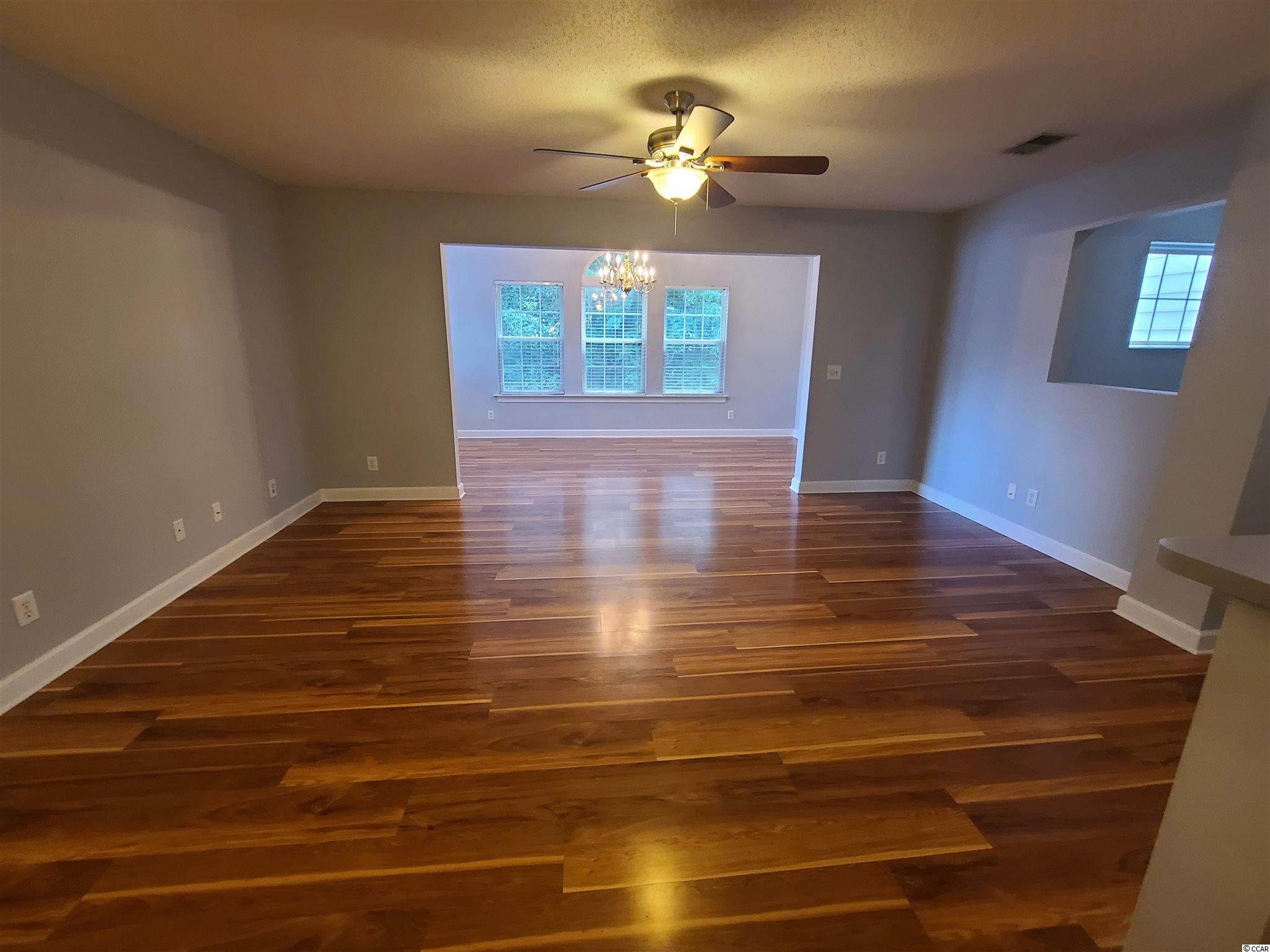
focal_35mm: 13
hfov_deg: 106.2
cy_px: 476
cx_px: 635
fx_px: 477
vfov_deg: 89.9
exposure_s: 1/59
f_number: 2.2
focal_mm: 2.2
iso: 400
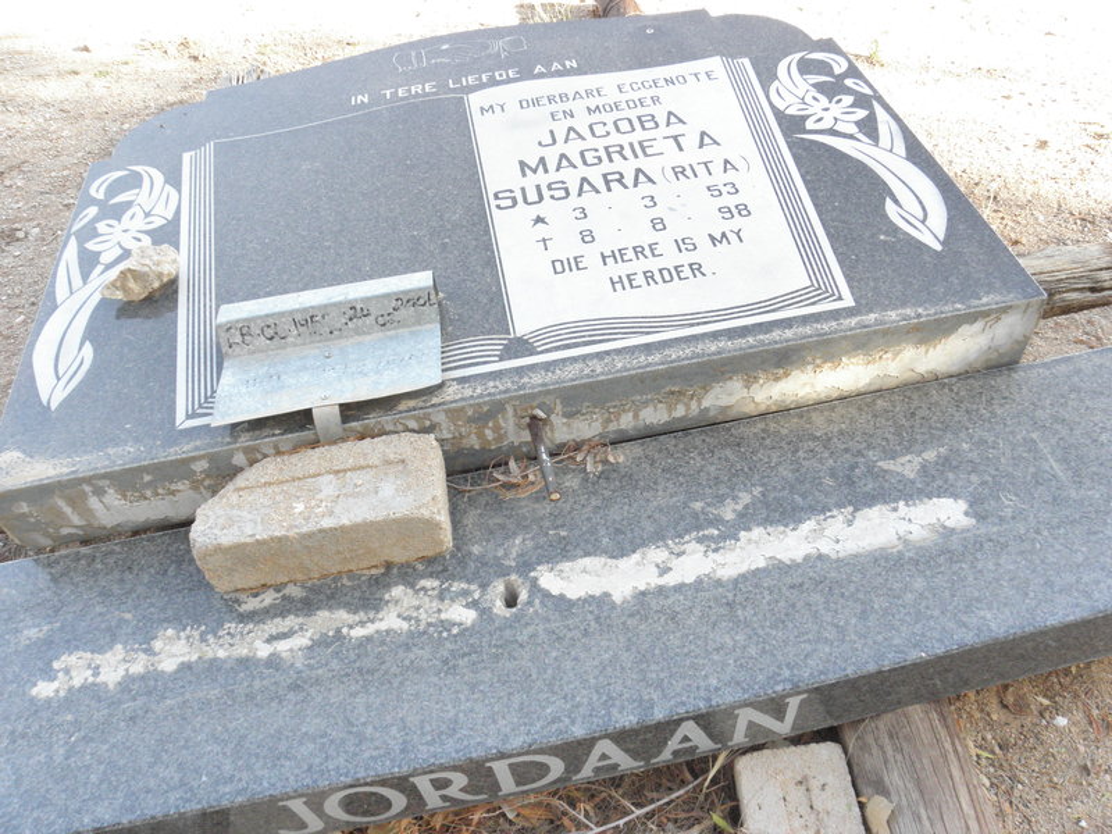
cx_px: 556
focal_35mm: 26
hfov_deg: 67.3
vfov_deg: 53.1
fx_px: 835
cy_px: 417
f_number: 6.3
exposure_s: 1/50
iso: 200
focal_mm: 4.6
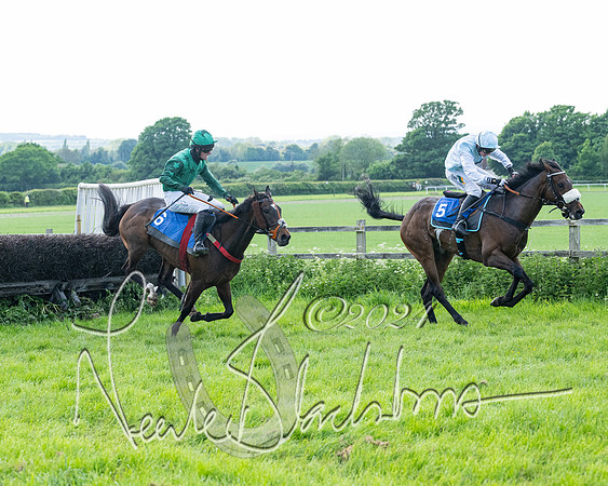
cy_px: 239
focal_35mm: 88
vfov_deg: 17.5
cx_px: 222
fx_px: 1582
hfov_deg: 21.7
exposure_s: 1/4000
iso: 1250
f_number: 4
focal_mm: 70
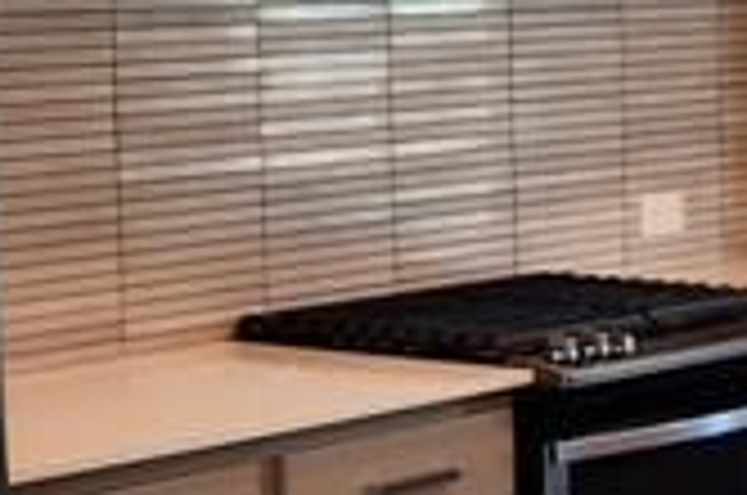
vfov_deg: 9.2
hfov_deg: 12.9
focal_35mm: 148
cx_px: 1233
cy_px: 202
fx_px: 3065
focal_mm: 5.4
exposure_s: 1/120
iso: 100
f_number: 1.8
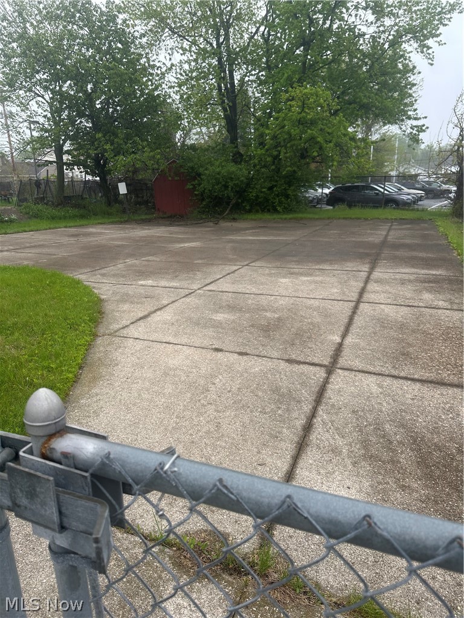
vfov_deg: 71.6
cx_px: 232
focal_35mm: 24
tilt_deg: -16.3
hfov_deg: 56.8
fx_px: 429
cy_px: 309
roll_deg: -0.1
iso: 80
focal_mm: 6.86
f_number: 1.78
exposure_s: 1/816
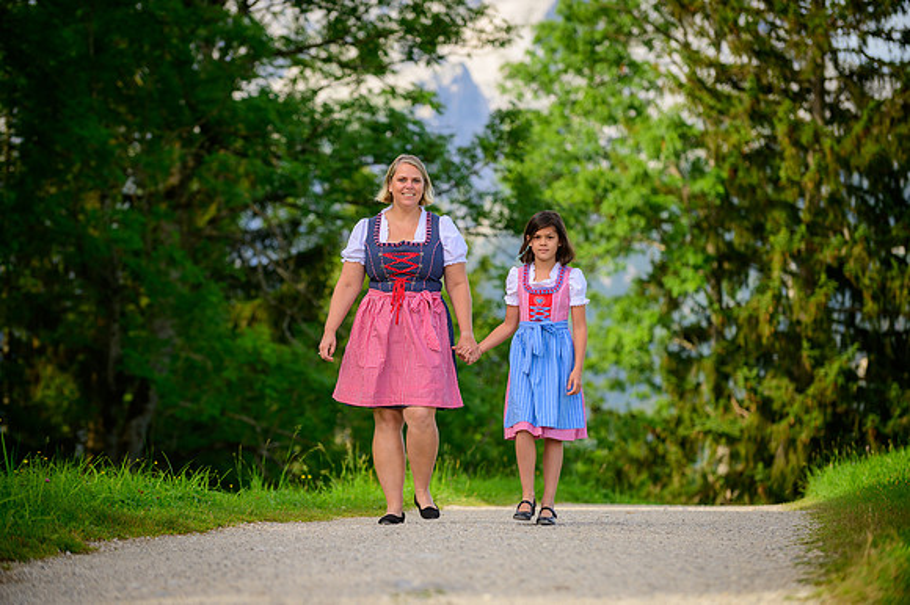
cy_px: 302
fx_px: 3158
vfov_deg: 11.0
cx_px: 455
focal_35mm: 125
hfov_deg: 16.4
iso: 320
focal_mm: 125
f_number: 3.5
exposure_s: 1/1600
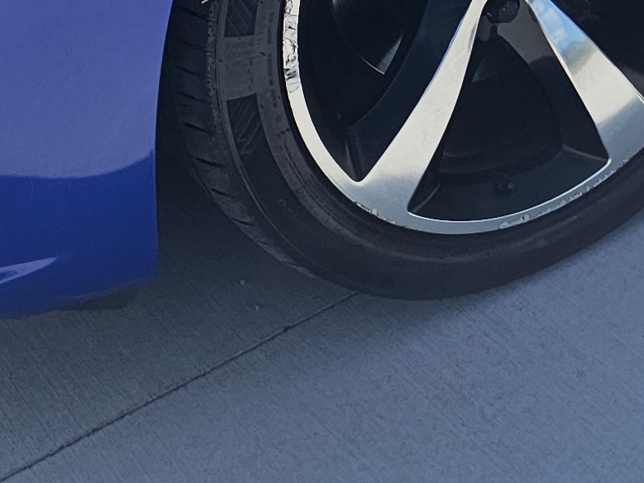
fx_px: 2177
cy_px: -529
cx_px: 714
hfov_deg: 16.3
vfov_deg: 11.3
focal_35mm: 117
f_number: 1.7
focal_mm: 6.3
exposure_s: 1/1297
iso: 16
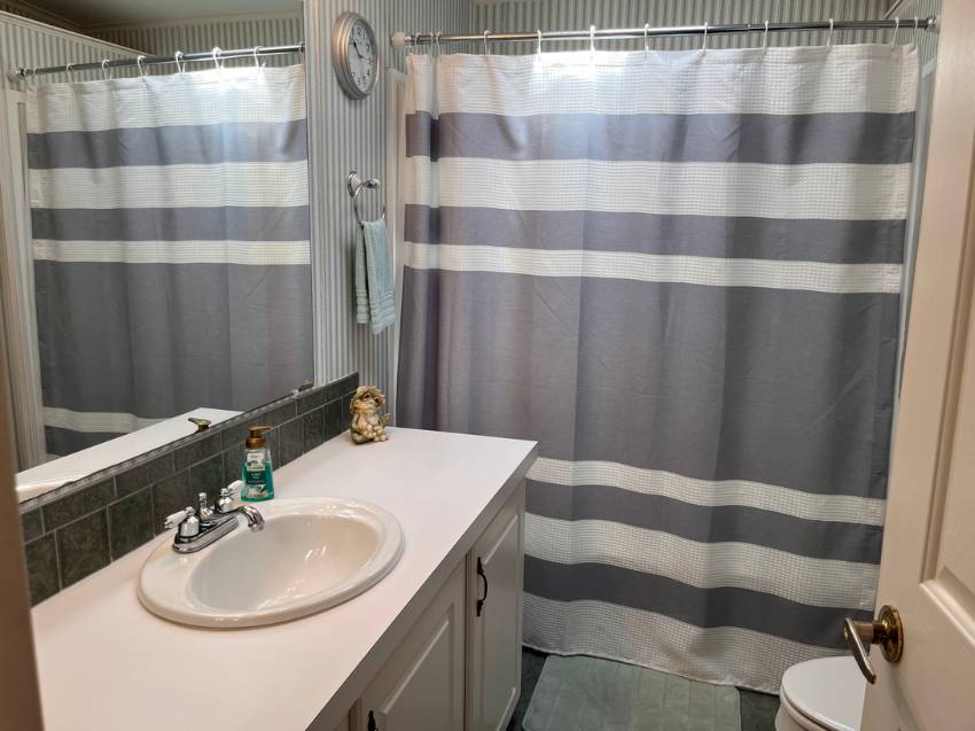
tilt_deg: -11.5
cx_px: 488
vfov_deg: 53.0
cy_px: 366
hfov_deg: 67.3
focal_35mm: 26
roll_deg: -0.9
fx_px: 732
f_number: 1.6
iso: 40
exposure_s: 1/120
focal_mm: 5.1
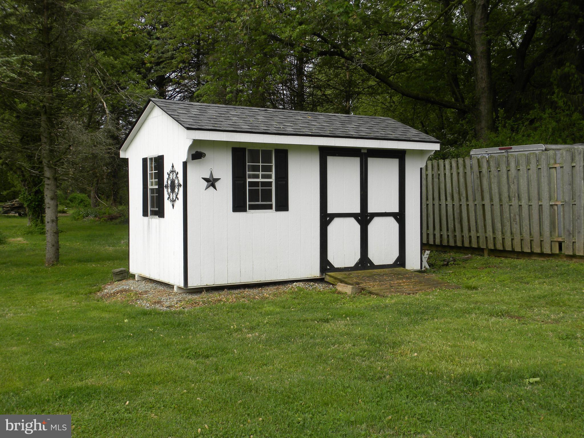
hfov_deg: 45.8
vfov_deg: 35.1
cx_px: 292
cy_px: 219
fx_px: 692
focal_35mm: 41
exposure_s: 1/198
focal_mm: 7.3
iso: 64
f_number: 4.5
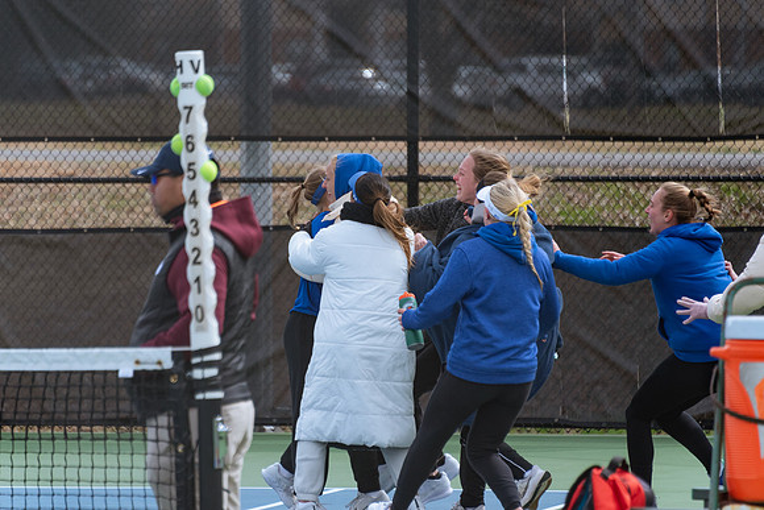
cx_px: 362
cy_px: 244
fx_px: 6746
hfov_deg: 6.5
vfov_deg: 4.3
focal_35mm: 318
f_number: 5.6
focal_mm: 300
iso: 640
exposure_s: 1/2000
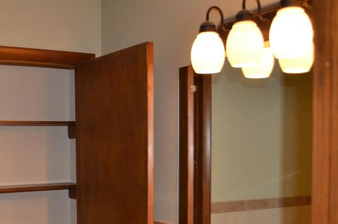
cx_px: 66
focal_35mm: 50
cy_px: 186
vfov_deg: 26.3
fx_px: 468
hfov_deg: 38.2
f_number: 3.5
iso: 800
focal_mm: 18
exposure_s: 1/60
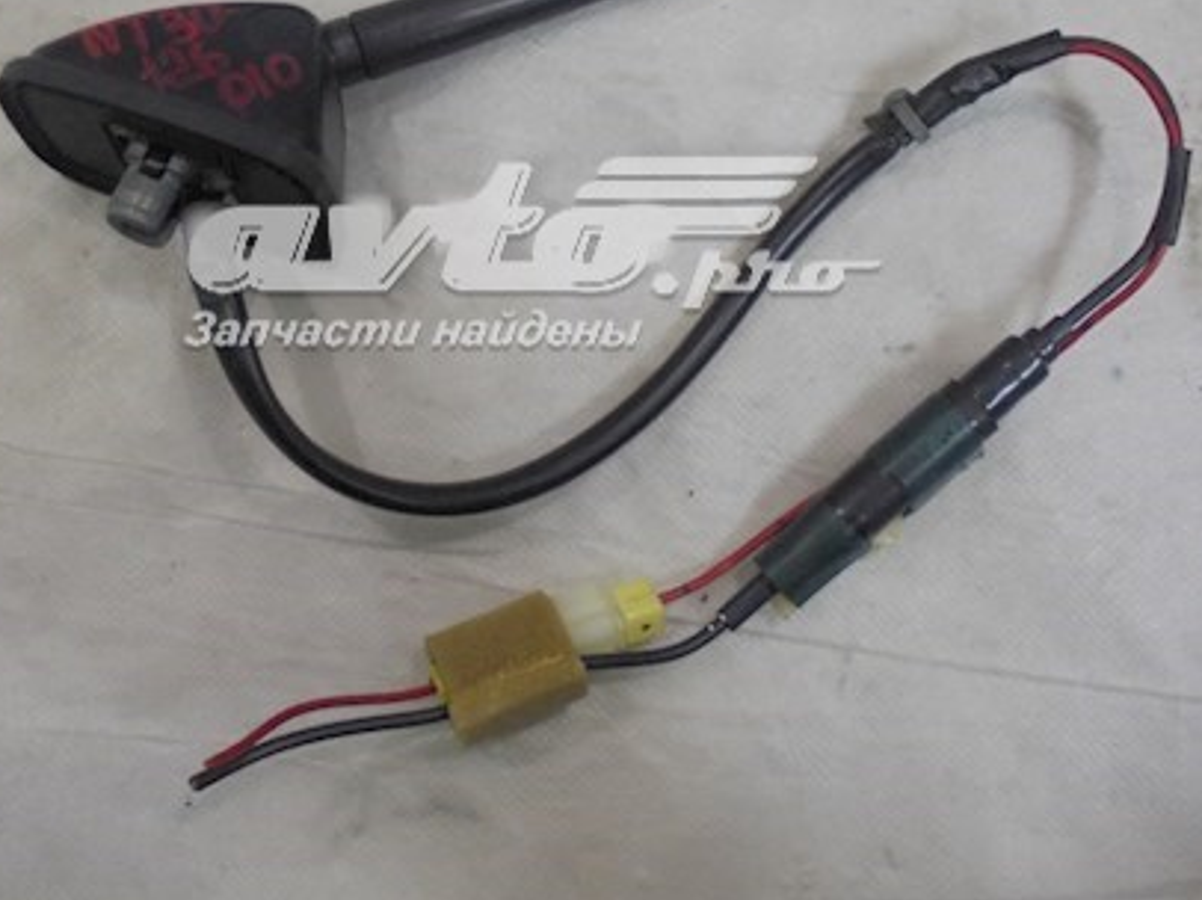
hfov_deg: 45.7
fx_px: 1423
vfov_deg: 34.5
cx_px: 524
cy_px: 246
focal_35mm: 41
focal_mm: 4.6
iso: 250
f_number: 3.5
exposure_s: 1/30
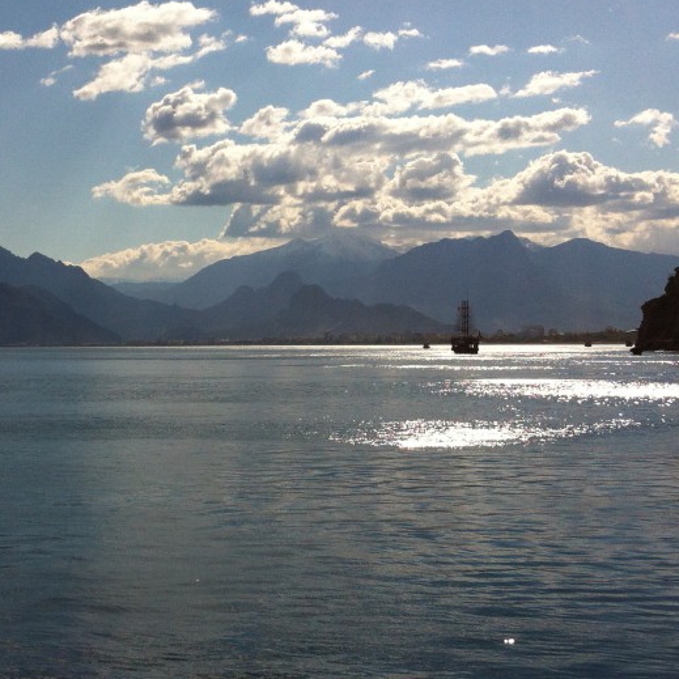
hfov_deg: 27.9
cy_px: 316
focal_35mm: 61
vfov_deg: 28.2
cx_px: 209
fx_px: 1354
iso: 100
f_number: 2.8
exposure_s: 1/6033
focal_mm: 3.85
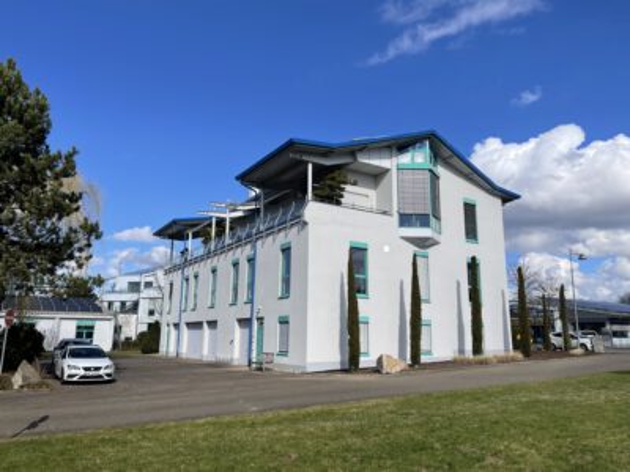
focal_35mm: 26
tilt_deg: +10.5
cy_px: 236
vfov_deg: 53.1
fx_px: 473
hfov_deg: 67.3
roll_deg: -0.9
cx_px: 315
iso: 32
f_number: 1.6
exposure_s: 1/4525
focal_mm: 5.1
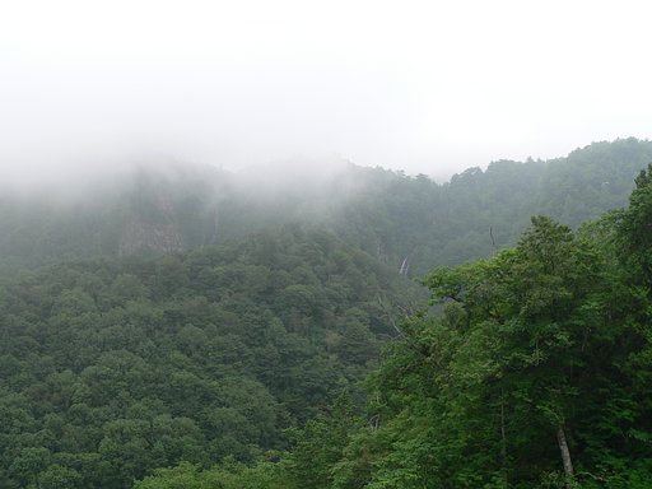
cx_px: 326
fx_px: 678
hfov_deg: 51.4
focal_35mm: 36
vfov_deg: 39.7
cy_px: 244
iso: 80
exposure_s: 1/160
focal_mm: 6
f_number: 4
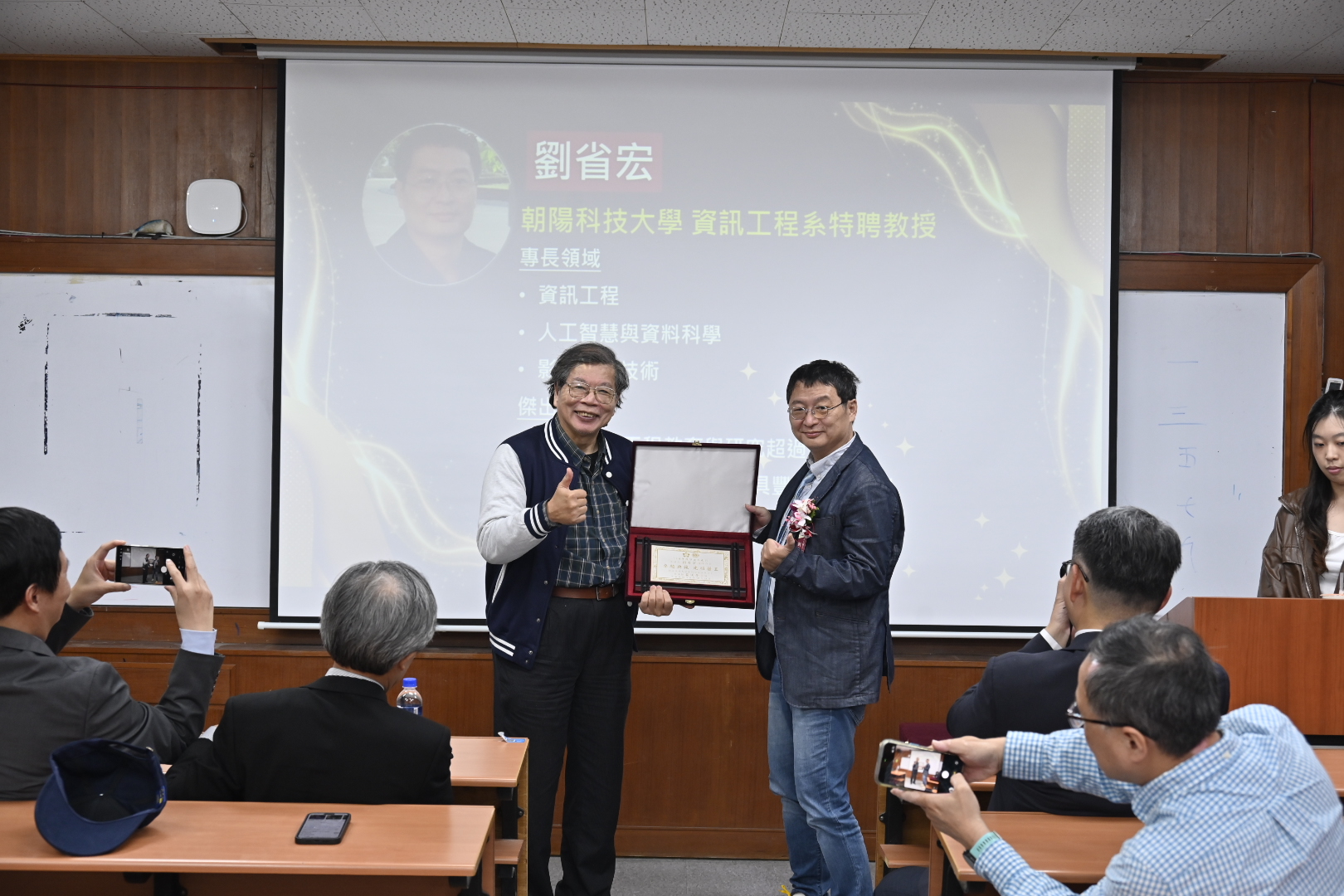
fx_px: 1867
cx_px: 672
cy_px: 448
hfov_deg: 39.6
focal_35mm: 50
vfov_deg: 27.0
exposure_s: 1/80
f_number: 5.6
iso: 1000
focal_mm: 50
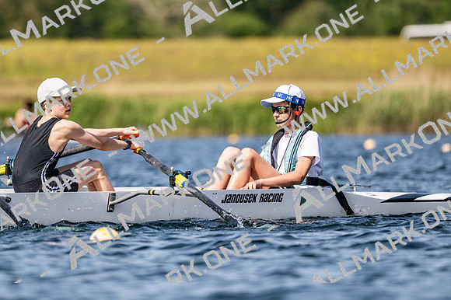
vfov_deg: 2.3
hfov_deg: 3.4
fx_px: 7512
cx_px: 226
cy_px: 150
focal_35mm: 600
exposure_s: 1/2500
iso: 160
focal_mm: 400
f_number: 4.5
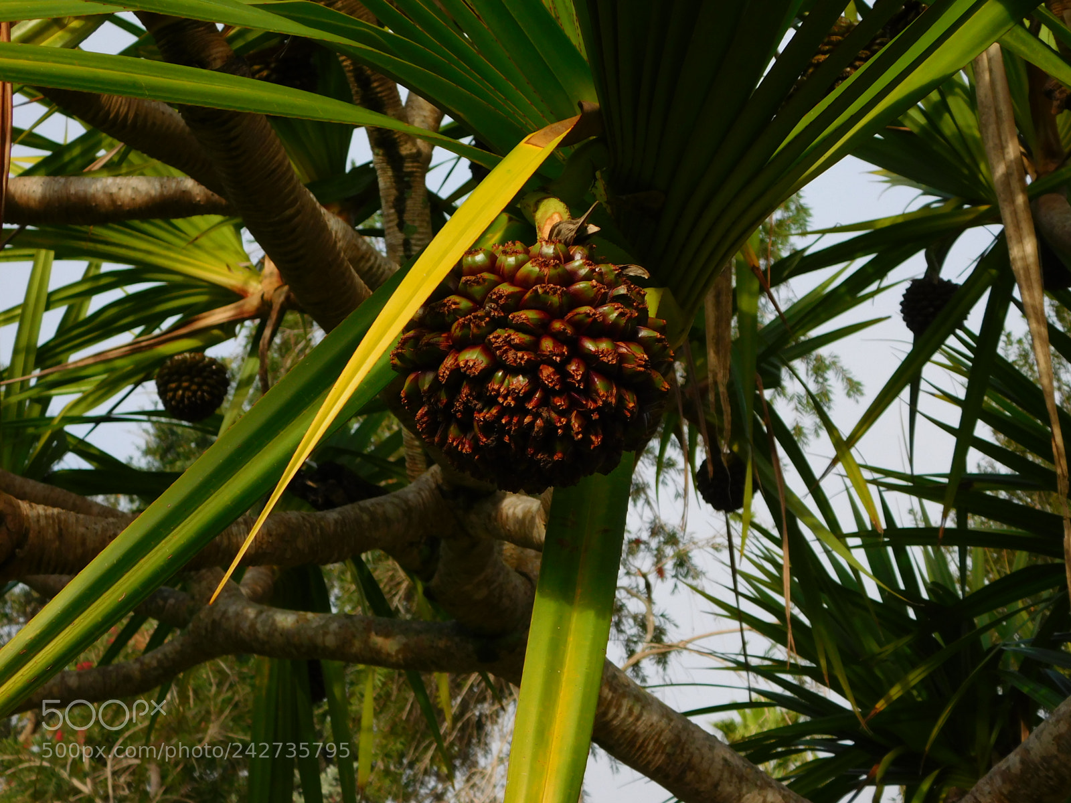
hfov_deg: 32.7
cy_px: 402
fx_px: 1825
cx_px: 536
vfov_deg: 24.8
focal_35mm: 59
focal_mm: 10.4
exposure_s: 1/800
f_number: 4
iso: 125
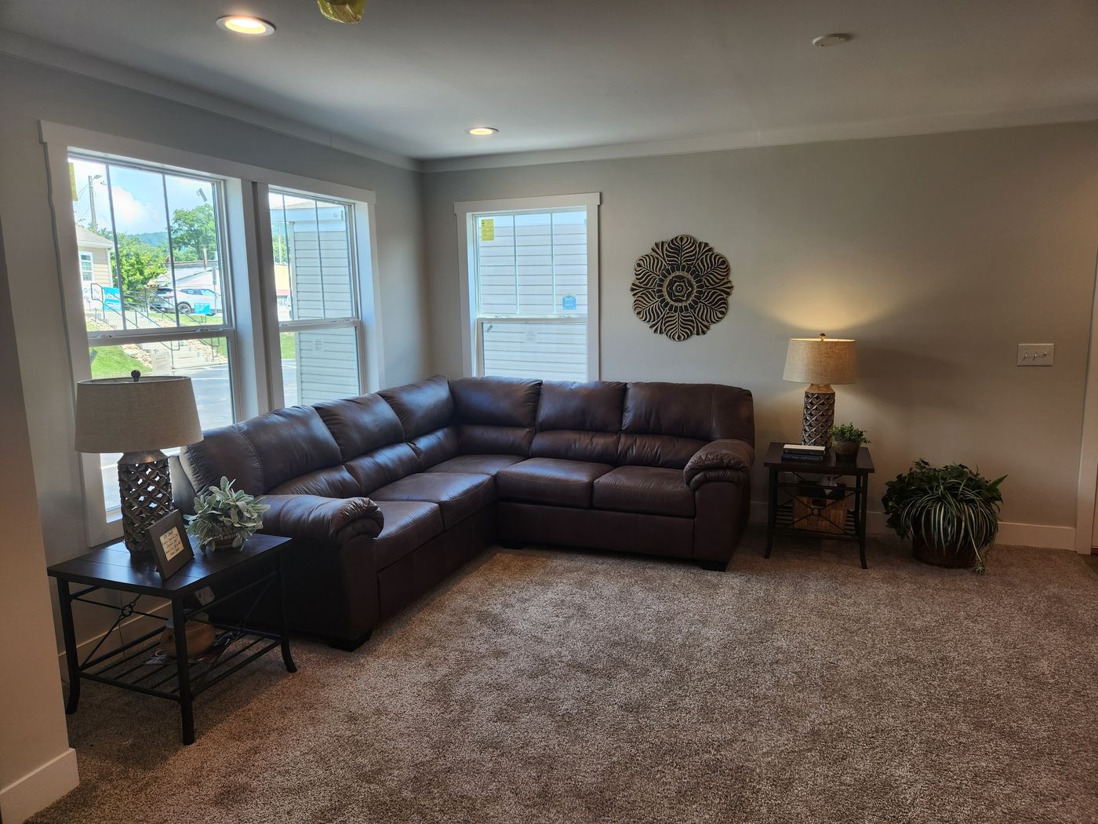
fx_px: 730
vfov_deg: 58.9
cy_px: 412
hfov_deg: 73.9
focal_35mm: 23
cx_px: 549
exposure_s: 1/120
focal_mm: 5.4
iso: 40
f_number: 1.8
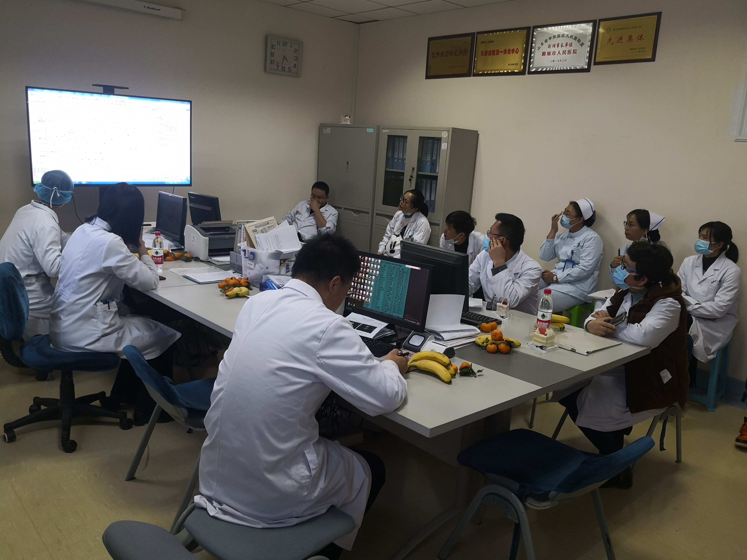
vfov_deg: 51.4
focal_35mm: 27
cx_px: 374
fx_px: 583
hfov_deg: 65.3
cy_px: 280
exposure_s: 1/50
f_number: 1.6
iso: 160
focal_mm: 3.95
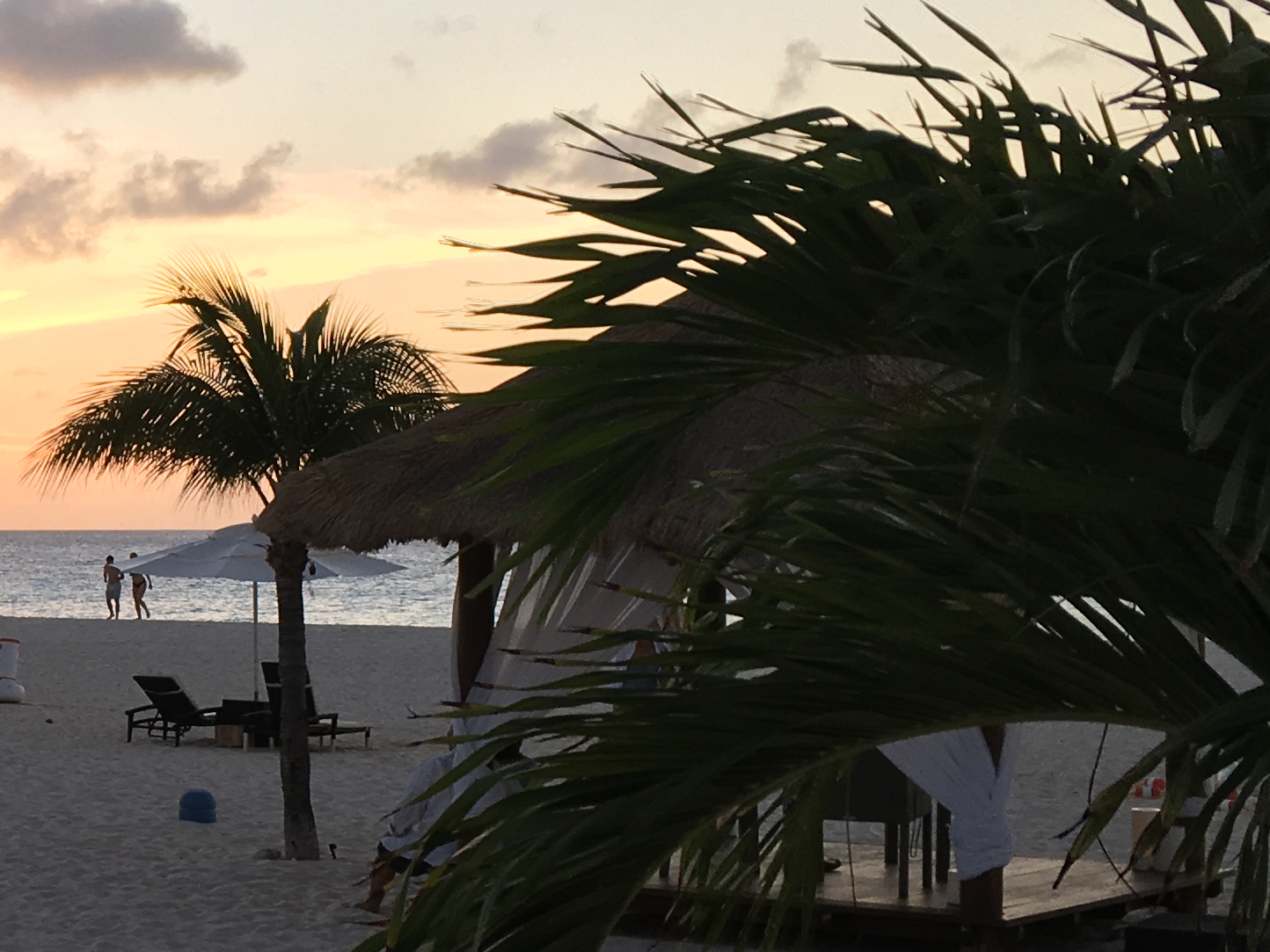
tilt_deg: -0.6
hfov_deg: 22.2
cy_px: 537
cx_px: -273
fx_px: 2972
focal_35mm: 81
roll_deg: +0.2
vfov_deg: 18.2
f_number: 2.2
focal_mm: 4.15
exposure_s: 1/120
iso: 25
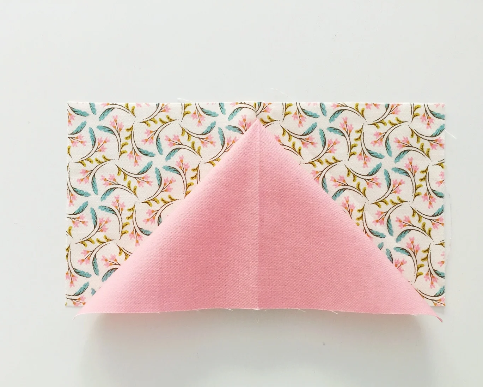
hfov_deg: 57.2
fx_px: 443
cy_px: 196
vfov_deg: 47.1
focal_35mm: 31
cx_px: 251
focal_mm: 4.15
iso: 125
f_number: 2.2
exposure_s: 1/33
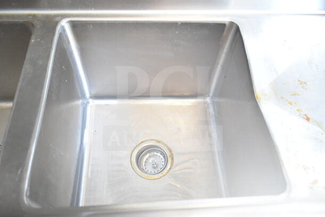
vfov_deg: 43.6
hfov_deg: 61.9
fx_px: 271
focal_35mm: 30
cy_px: 108
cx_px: 162
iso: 1600
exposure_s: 1/80
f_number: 4.5
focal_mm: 20
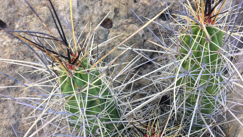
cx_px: 120
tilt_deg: -46.9
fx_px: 206
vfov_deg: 36.6
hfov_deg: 61.0
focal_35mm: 32
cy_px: 79
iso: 32
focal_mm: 4.15
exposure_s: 1/120
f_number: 2.2
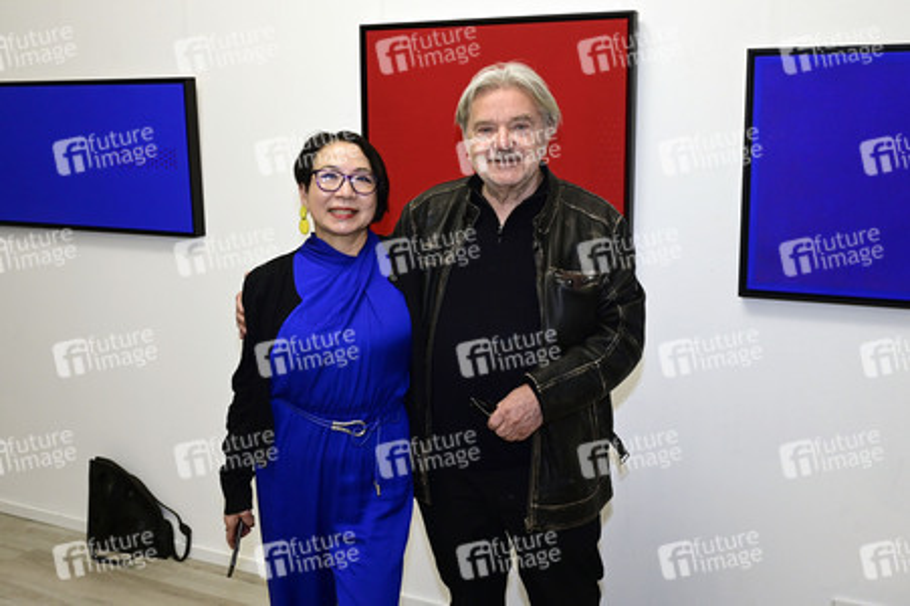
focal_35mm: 32
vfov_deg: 40.5
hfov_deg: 58.0
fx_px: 821
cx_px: 455
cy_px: 303
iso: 2000
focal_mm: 32.5
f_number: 7.1
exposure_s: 1/200
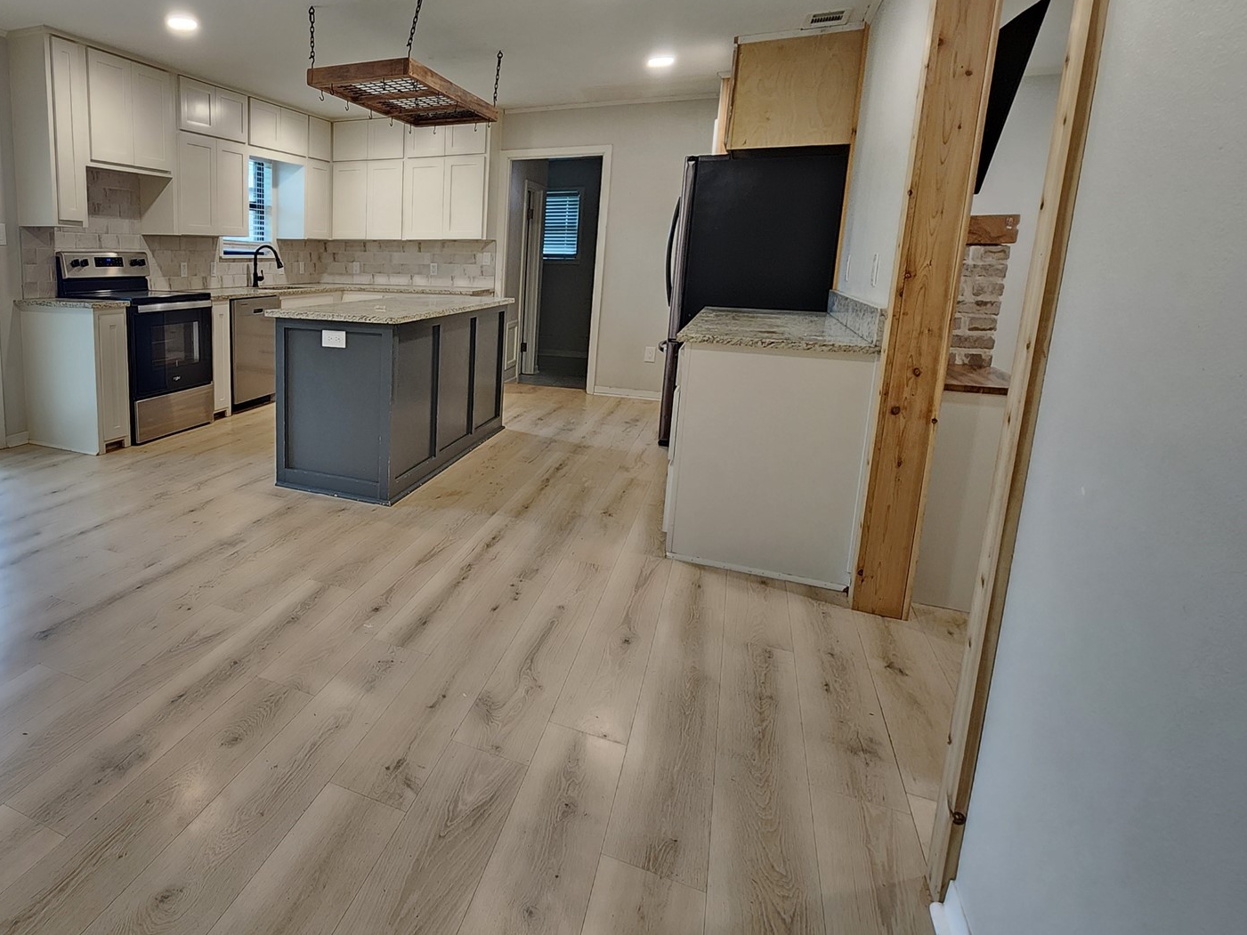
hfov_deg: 79.5
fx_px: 685
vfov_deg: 68.0
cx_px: 344
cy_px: 375
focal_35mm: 19
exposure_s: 1/40
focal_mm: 2.2
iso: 320
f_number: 2.2
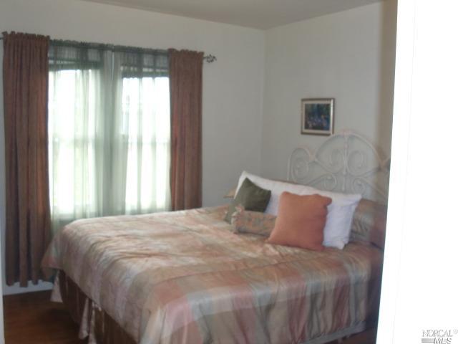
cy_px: 172
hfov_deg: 51.4
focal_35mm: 36
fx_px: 476
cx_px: 229
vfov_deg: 39.7
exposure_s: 1/60
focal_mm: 6.3
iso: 250
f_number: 2.8
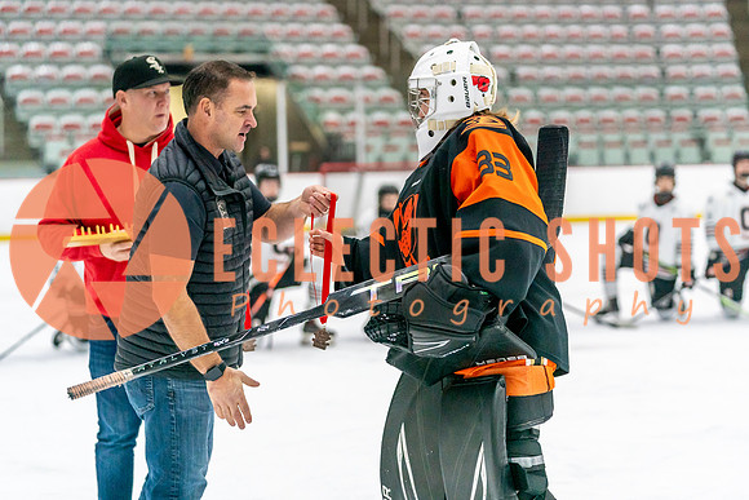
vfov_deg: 13.9
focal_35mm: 98
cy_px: 230
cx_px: 404
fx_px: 2045
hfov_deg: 20.8
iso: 3200
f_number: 2.8
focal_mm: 91
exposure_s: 1/1250
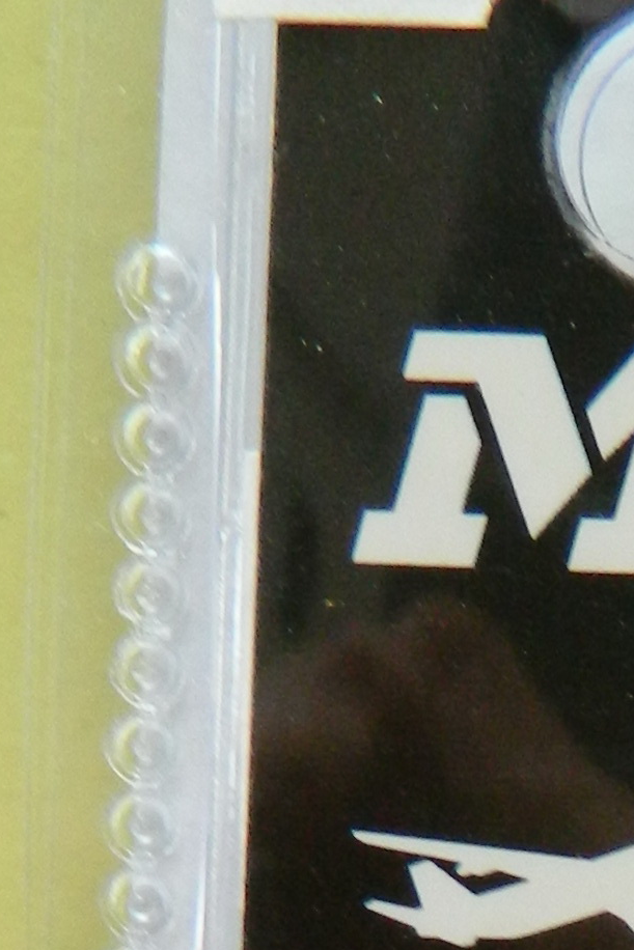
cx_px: 1037
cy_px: 1676
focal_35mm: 152
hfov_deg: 8.8
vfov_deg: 12.4
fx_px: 4014
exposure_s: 1/30
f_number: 3.2
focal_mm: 5.6
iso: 180
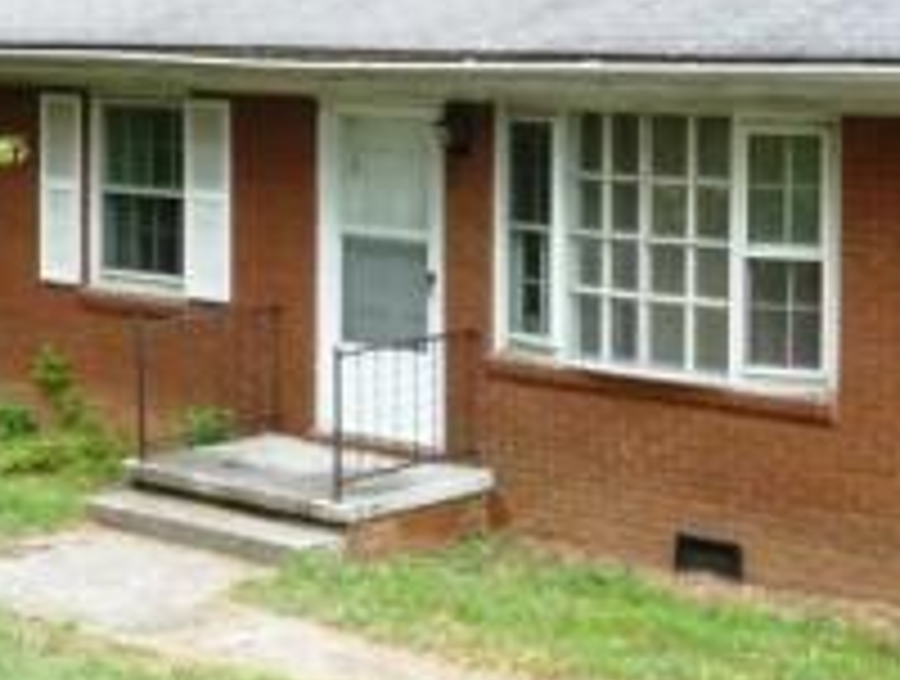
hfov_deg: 23.1
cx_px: 634
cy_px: 162
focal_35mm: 84
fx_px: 2189
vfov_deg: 17.5
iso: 160
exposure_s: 1/30
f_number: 3.3
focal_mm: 5.2
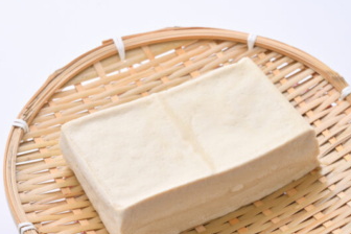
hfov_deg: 16.0
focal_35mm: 128
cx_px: 198
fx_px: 1248
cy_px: 157
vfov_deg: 10.7
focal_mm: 92
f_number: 14
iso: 160
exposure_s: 1/80
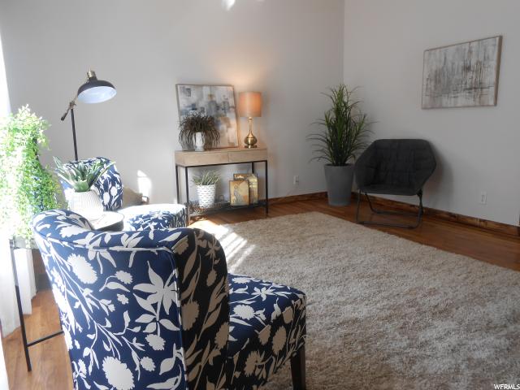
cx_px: 260
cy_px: 195
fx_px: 391
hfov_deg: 67.3
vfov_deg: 53.1
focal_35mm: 26
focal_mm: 4.6
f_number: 3.5
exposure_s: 1/40
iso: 80
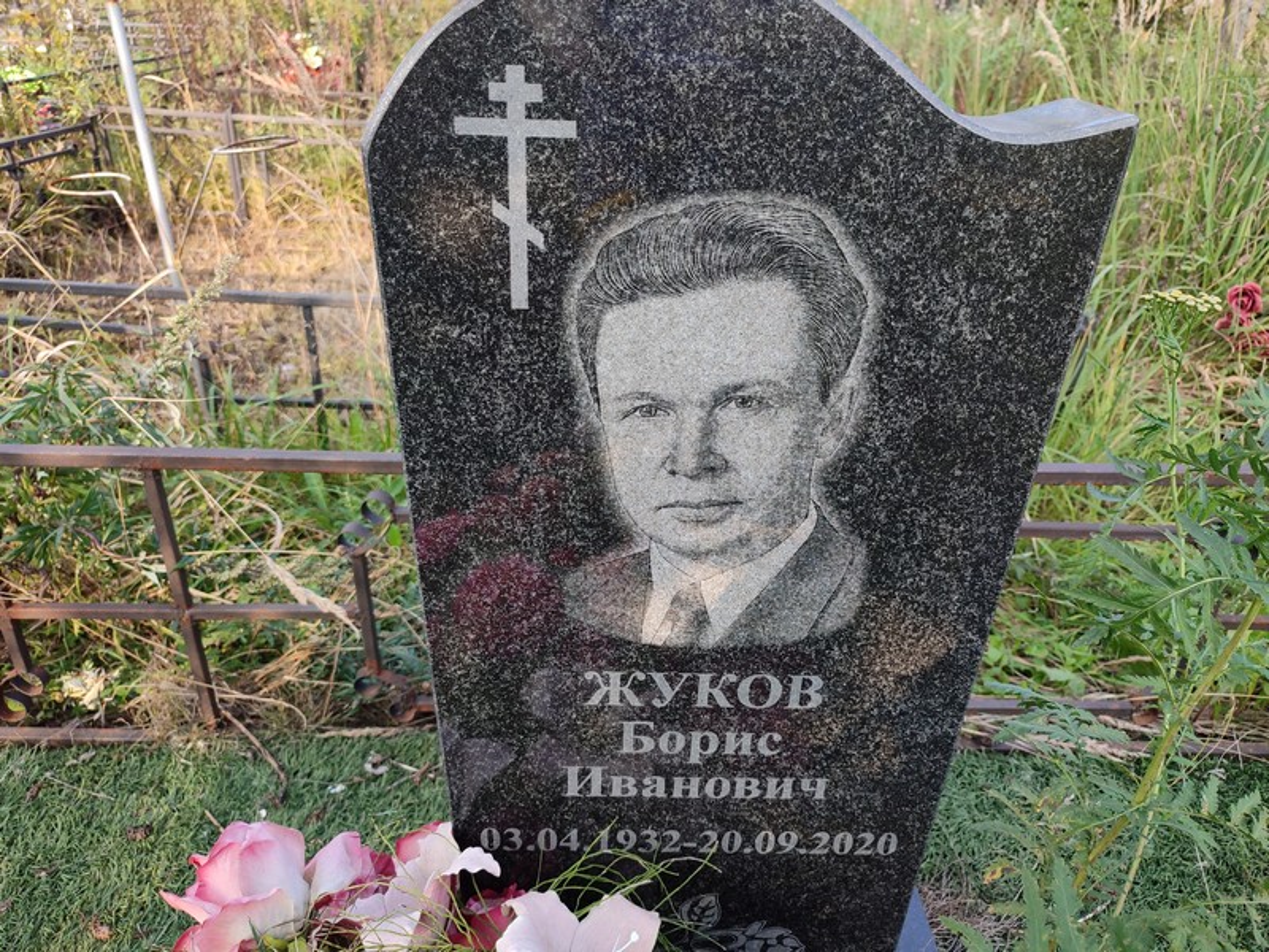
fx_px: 916
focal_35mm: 25
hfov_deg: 69.4
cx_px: 634
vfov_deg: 54.9
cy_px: 476
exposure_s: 1/100
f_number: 1.9
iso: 75
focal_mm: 6.04
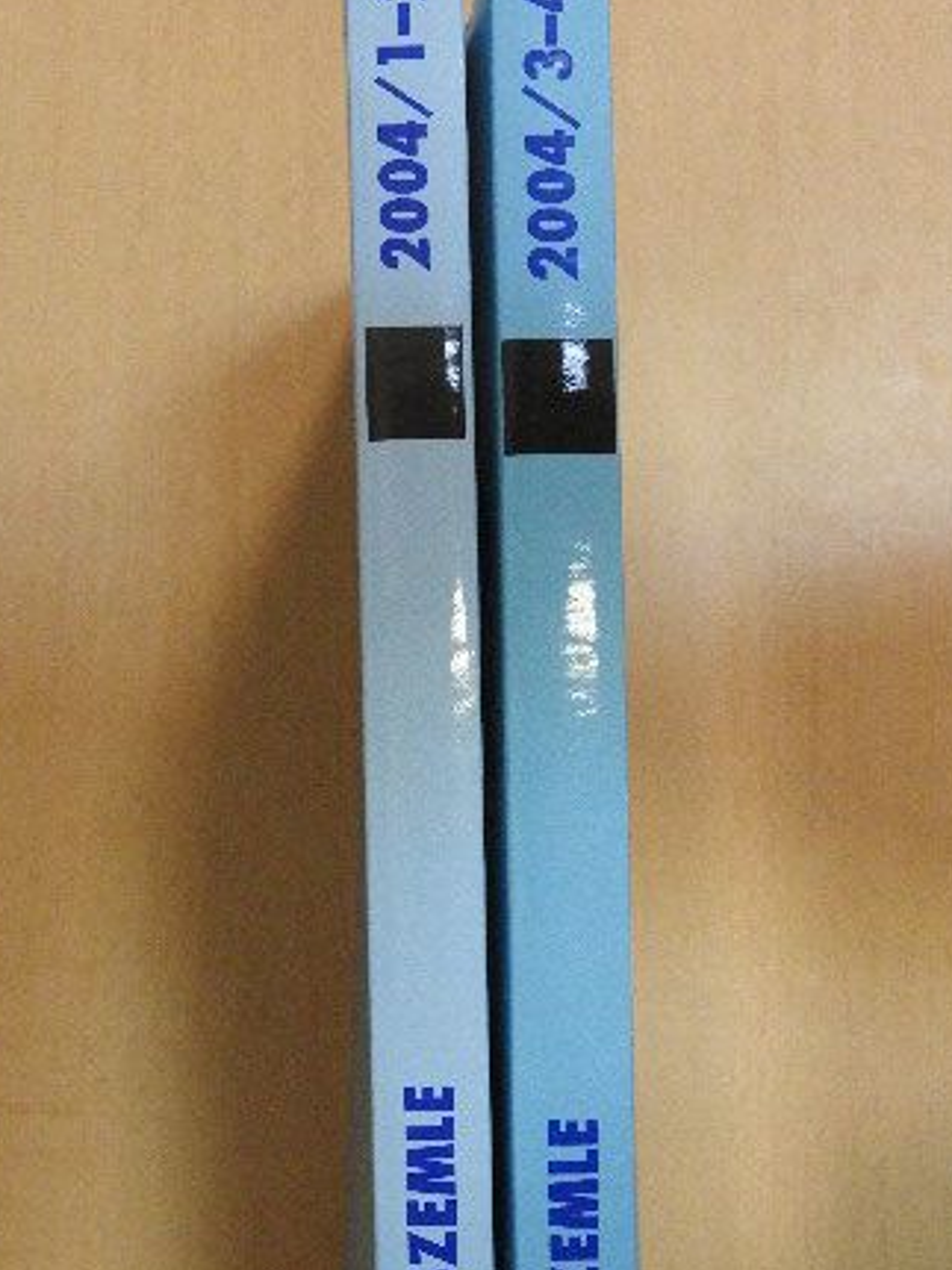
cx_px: 427
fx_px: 1798
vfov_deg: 38.7
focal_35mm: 49
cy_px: 766
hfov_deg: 29.6
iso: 1100
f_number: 3.6
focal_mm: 5.9
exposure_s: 1/80
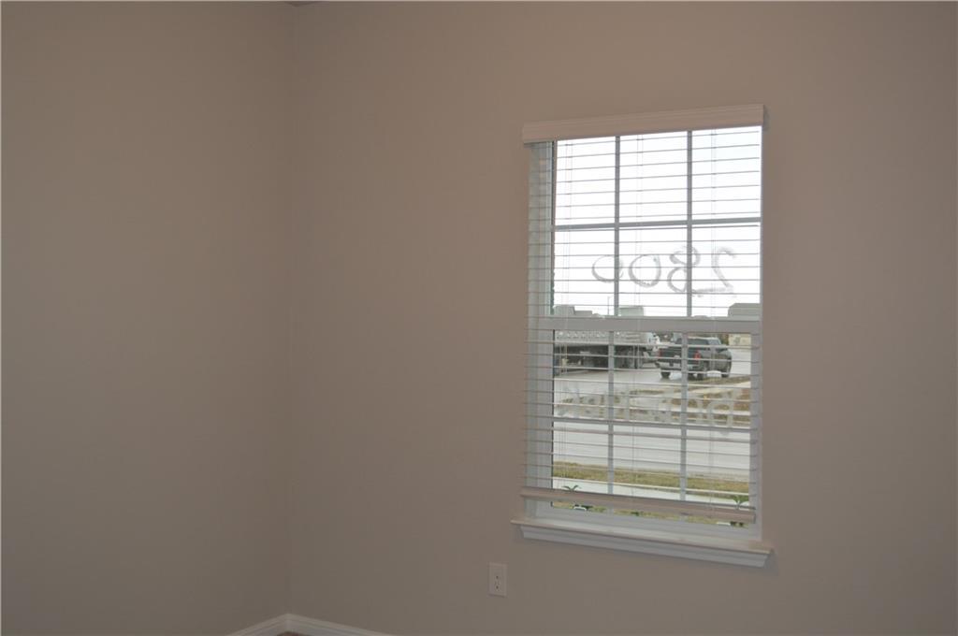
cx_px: 479
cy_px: 318
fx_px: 957
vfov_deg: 36.8
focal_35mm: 36
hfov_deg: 53.2
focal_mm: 24
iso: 400
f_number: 4
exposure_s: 1/60
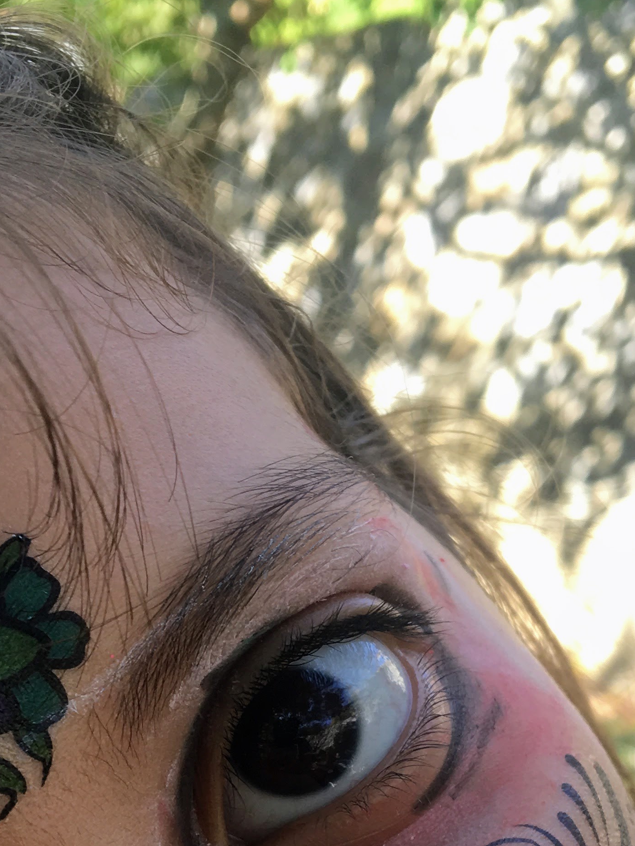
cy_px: 811
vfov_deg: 29.1
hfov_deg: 23.0
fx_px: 1541
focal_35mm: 63
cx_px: 146
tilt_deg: -20.0
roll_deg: -8.4
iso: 32
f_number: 2.2
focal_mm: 4.15
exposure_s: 1/120
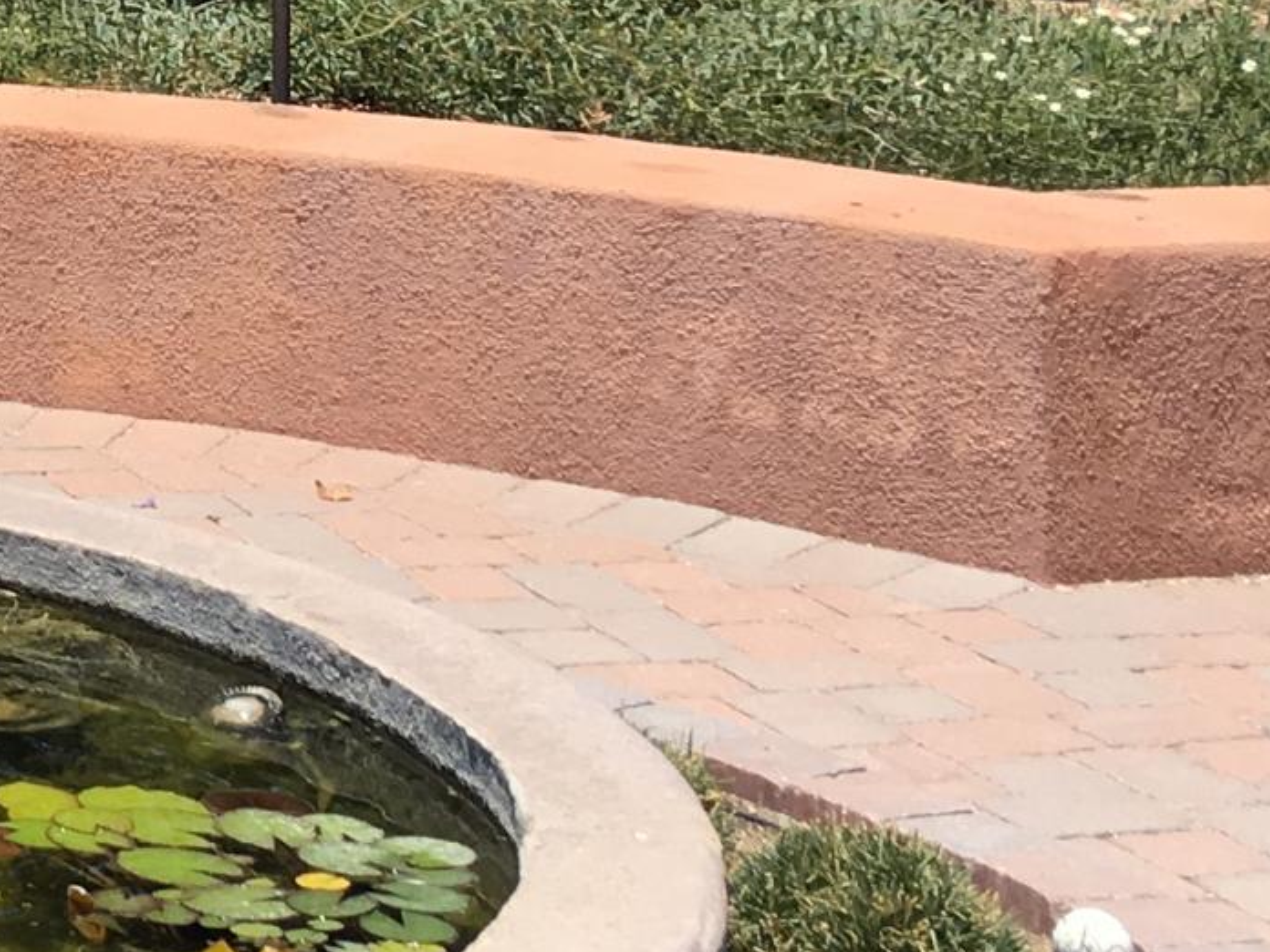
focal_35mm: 125
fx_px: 4586
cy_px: -345
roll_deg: -0.4
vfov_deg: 11.5
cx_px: -776
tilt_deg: -1.0
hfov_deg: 14.4
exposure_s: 1/1451
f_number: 2.2
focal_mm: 4.15
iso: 25
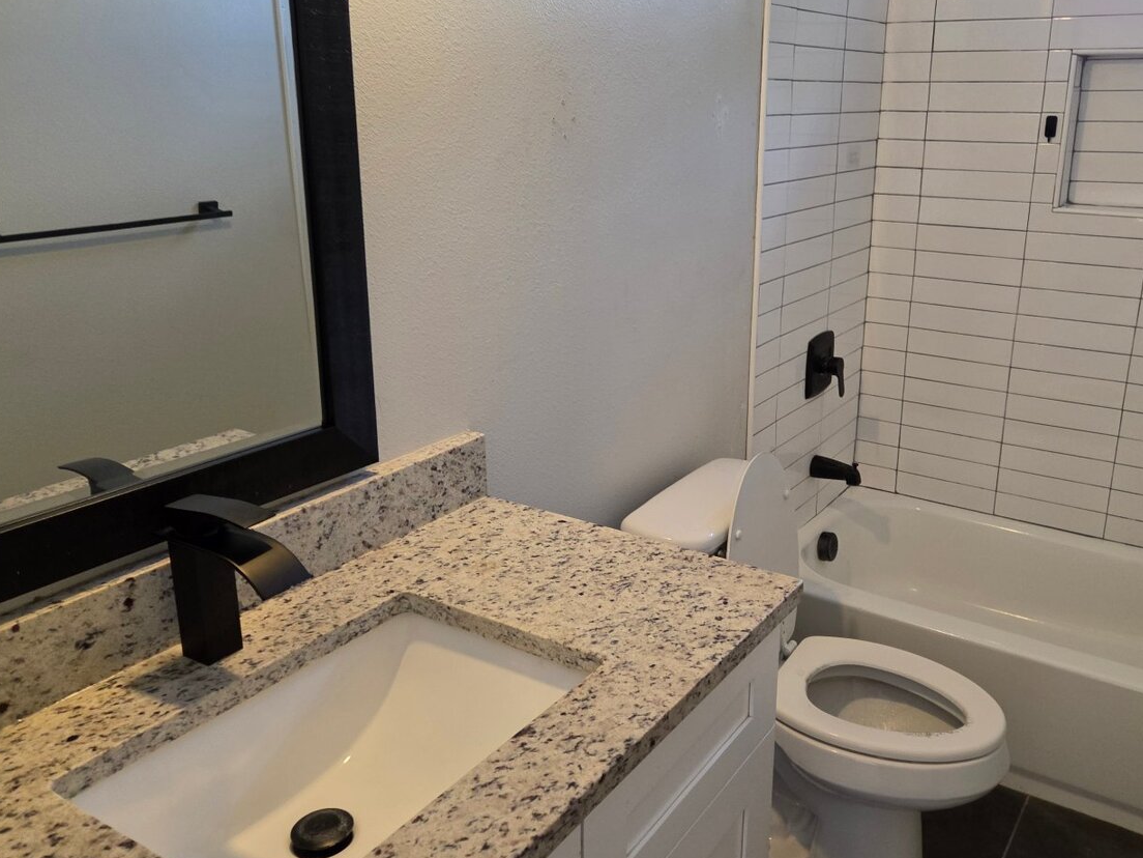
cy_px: 397
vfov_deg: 46.8
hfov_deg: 59.6
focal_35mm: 30
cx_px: 665
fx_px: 991
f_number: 1.8
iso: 250
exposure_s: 1/120
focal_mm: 5.4
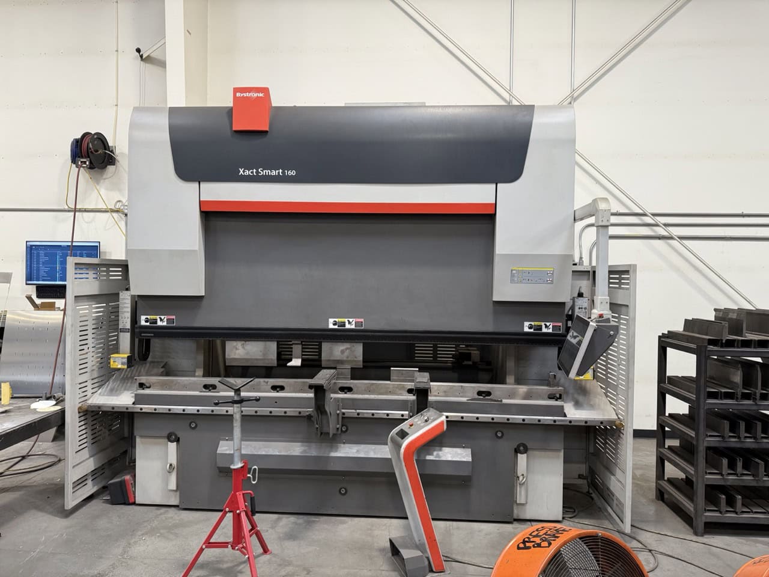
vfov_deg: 56.8
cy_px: 288
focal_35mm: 24
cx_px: 384
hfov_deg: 71.6
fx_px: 533
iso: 200
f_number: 1.8
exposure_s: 1/60
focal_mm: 6.8
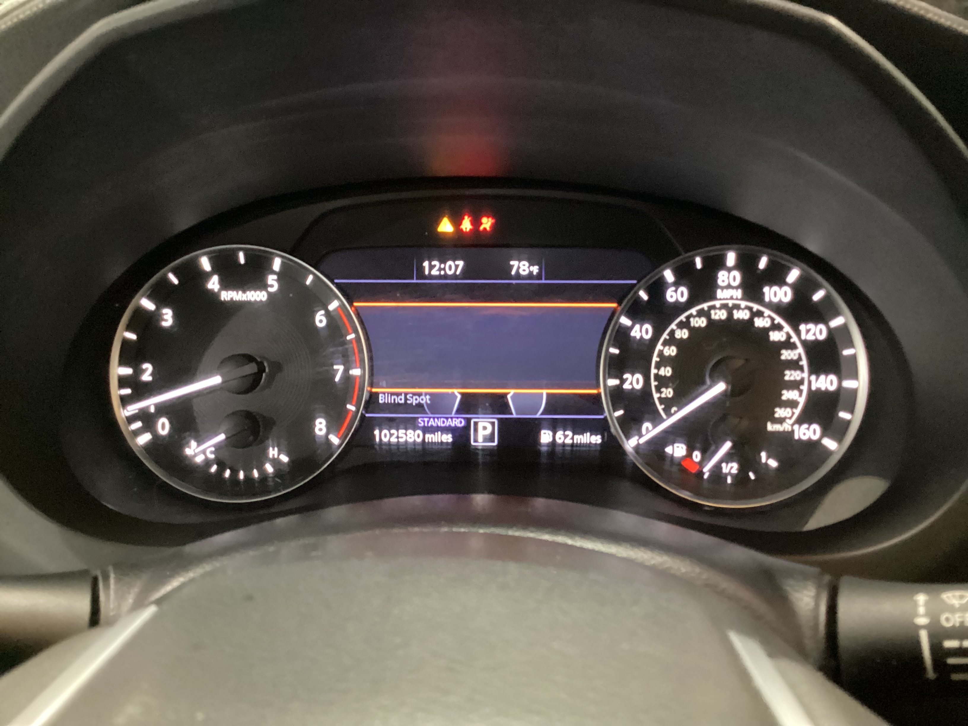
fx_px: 867
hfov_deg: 58.4
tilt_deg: -28.4
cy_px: 363
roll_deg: +0.1
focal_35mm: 31
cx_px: 484
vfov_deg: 45.4
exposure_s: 1/17
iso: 640
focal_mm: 3.3
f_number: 2.4
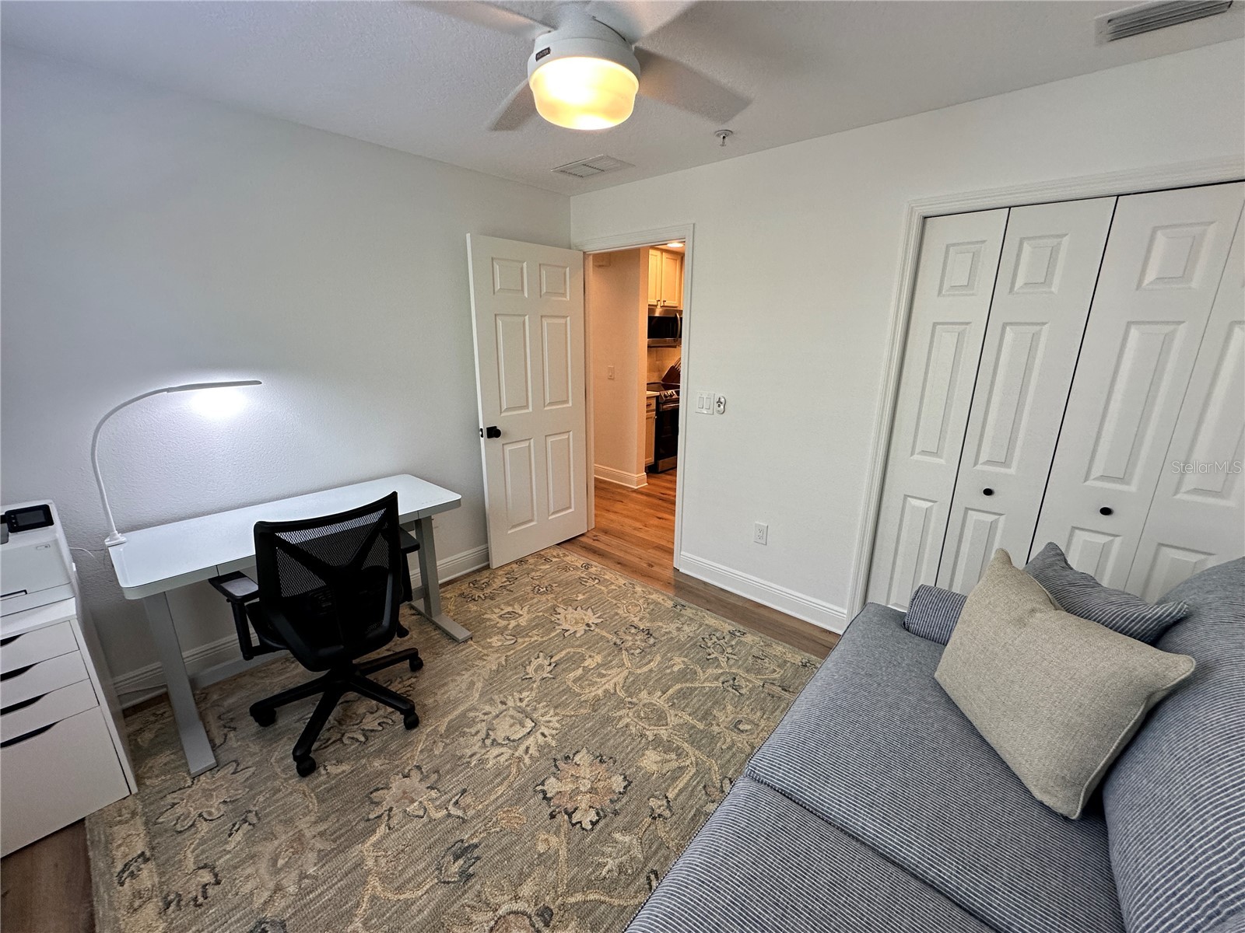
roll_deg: -0.6
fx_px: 504
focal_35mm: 14
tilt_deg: -14.7
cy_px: 466
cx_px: 622
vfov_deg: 85.7
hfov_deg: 102.1
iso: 160
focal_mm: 2.22
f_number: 2.2
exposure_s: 1/120
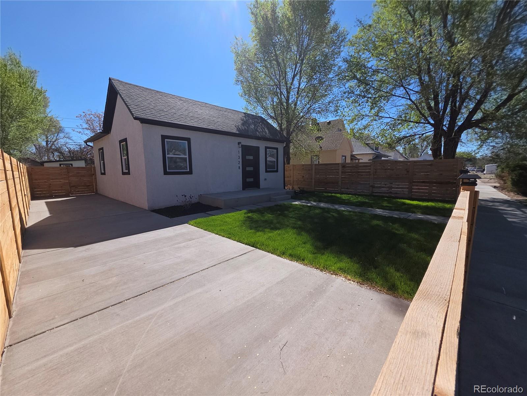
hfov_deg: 106.2
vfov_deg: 89.9
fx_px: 198
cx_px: 264
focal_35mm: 13
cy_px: 198
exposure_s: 1/1218
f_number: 1.9
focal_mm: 2.2
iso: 20
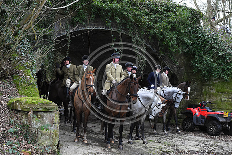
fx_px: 451
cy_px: 78
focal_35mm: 70
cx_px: 116
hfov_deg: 28.9
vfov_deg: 19.4
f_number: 5.6
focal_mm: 70
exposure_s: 1/1250
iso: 5000
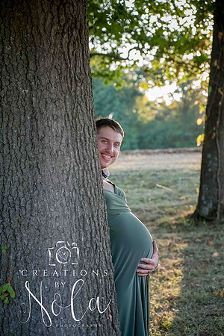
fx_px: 747
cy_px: 168
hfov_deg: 17.1
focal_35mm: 80
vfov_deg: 25.4
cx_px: 112
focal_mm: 80
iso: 1600
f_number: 5.6
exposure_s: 1/500
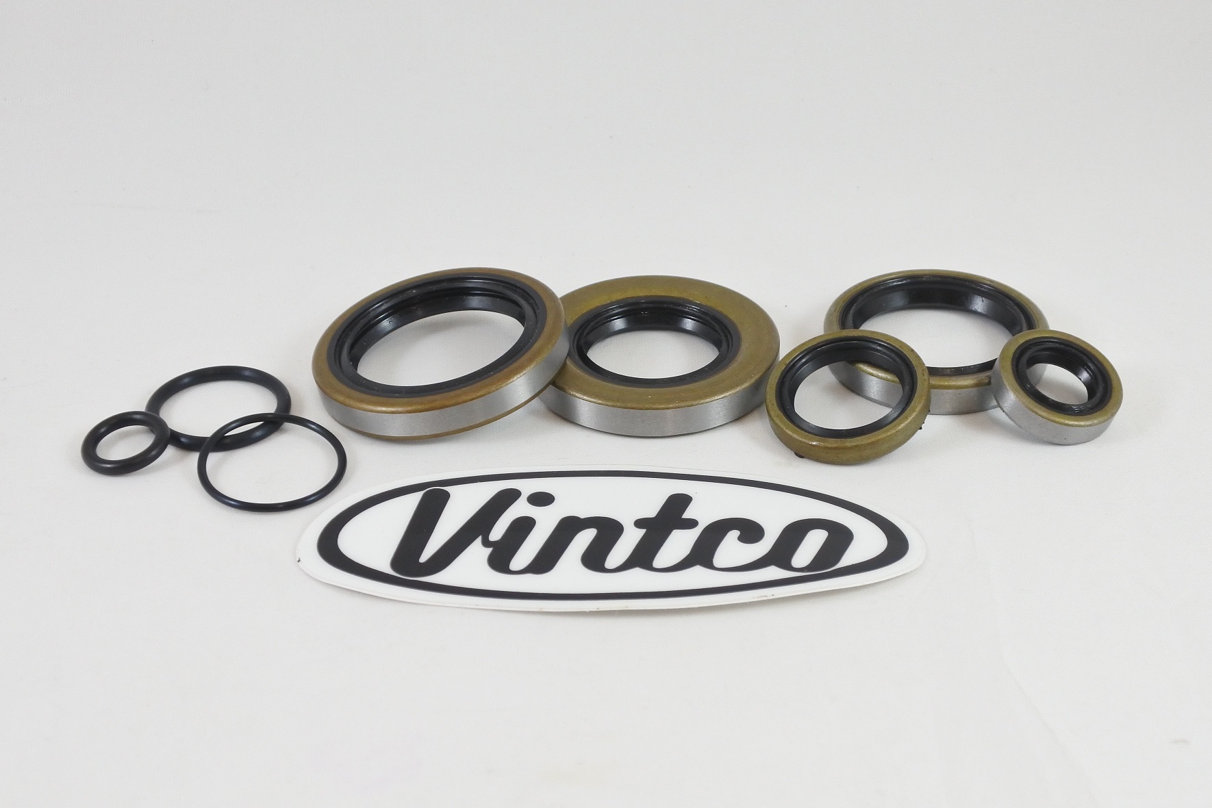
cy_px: 404
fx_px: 1515
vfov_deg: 29.9
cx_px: 606
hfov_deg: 43.6
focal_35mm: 45
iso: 450
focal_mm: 16.8
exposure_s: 1/125
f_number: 4.5
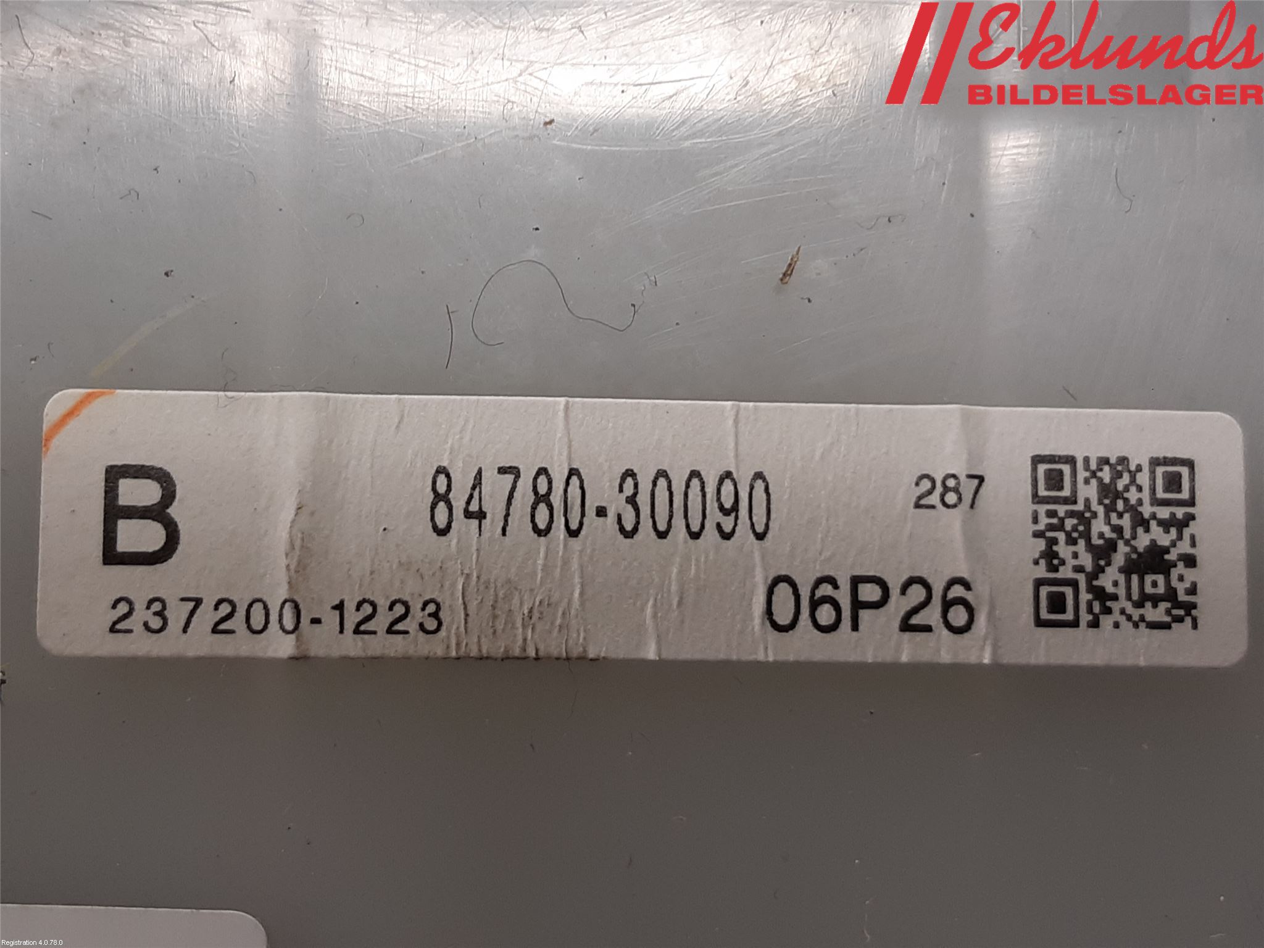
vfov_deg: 53.1
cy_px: 474
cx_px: 632
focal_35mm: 26
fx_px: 949
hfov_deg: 67.3
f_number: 1.7
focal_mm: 3.93
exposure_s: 1/50
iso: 64
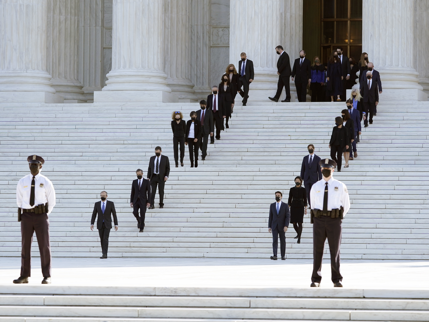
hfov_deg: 9.6
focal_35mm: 206
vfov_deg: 7.2
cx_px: 199
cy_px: 161
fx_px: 2553
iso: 800
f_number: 7.1
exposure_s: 1/1000
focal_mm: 190
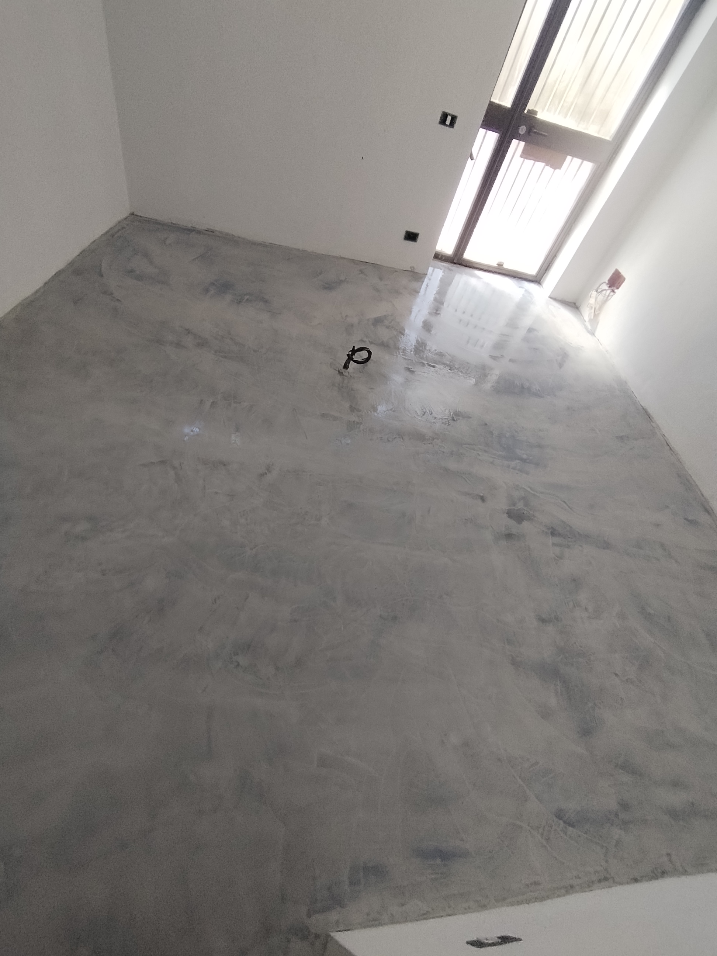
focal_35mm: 16
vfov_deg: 94.5
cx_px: 358
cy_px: 478
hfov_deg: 78.1
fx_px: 442
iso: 171
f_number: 2.2
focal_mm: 1.42
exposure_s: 1/100
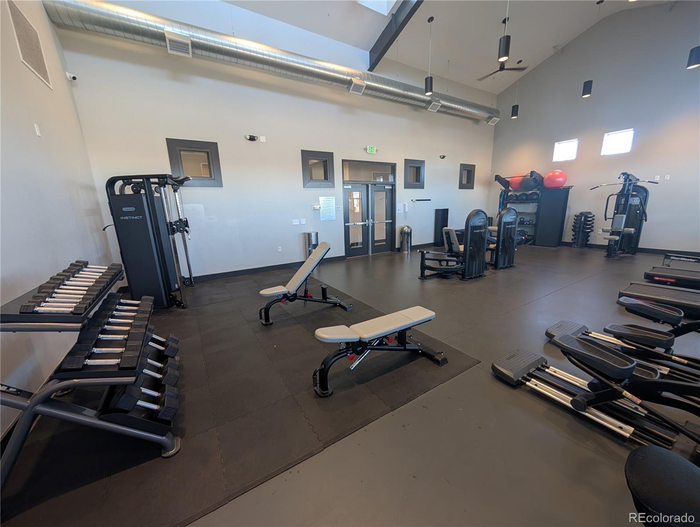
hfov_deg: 110.5
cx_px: 350
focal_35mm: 12
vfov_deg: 94.6
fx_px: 243
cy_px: 264
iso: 61
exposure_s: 1/32.5
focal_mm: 2.02
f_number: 1.7
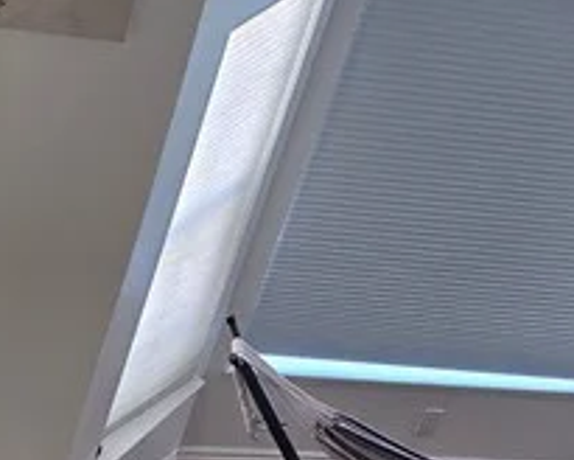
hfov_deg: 17.1
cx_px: 188
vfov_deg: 13.7
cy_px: 398
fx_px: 1903
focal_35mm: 112
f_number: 1.8
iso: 100
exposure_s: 1/120
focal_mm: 5.4
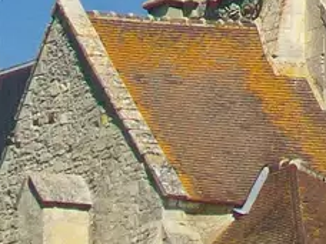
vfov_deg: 5.0
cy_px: 67
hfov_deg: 6.6
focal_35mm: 297
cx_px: 387
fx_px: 2797
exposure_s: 1/640
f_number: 3.4
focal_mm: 9.5
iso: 64
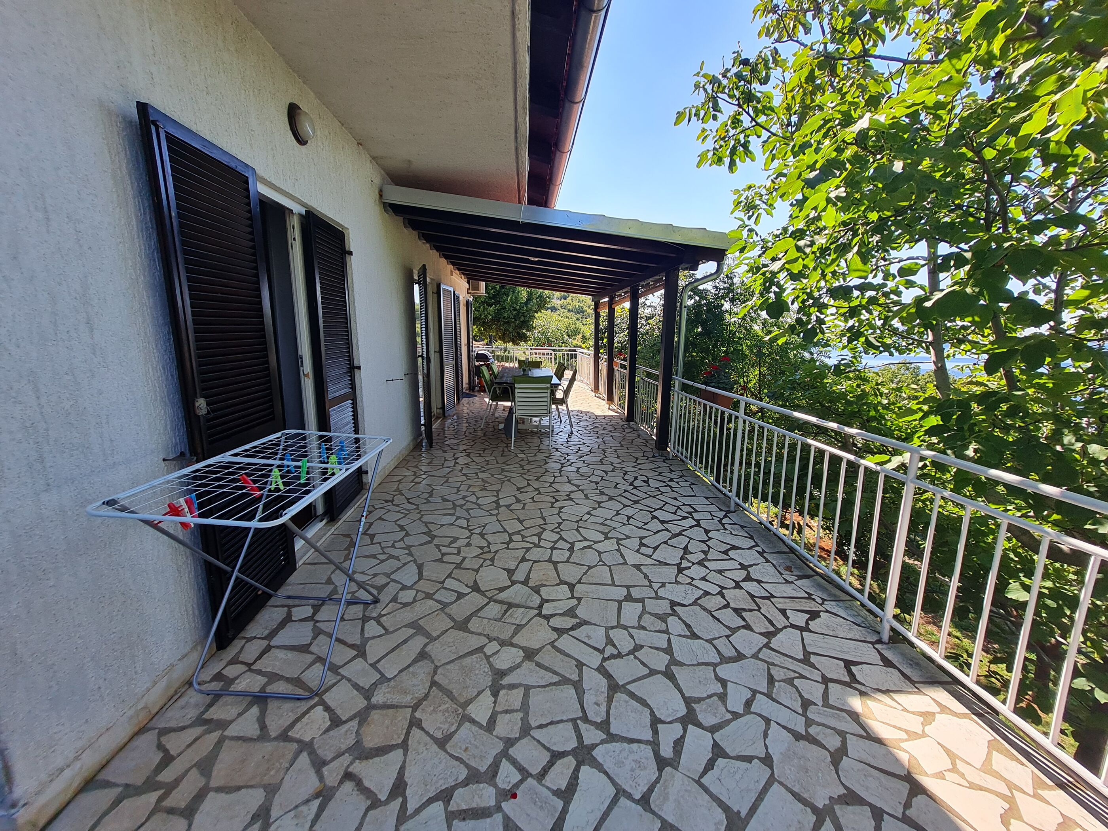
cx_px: 554
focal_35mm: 13
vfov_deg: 89.9
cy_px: 416
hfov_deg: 106.2
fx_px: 416
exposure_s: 1/478
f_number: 2.2
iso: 50
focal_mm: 1.74
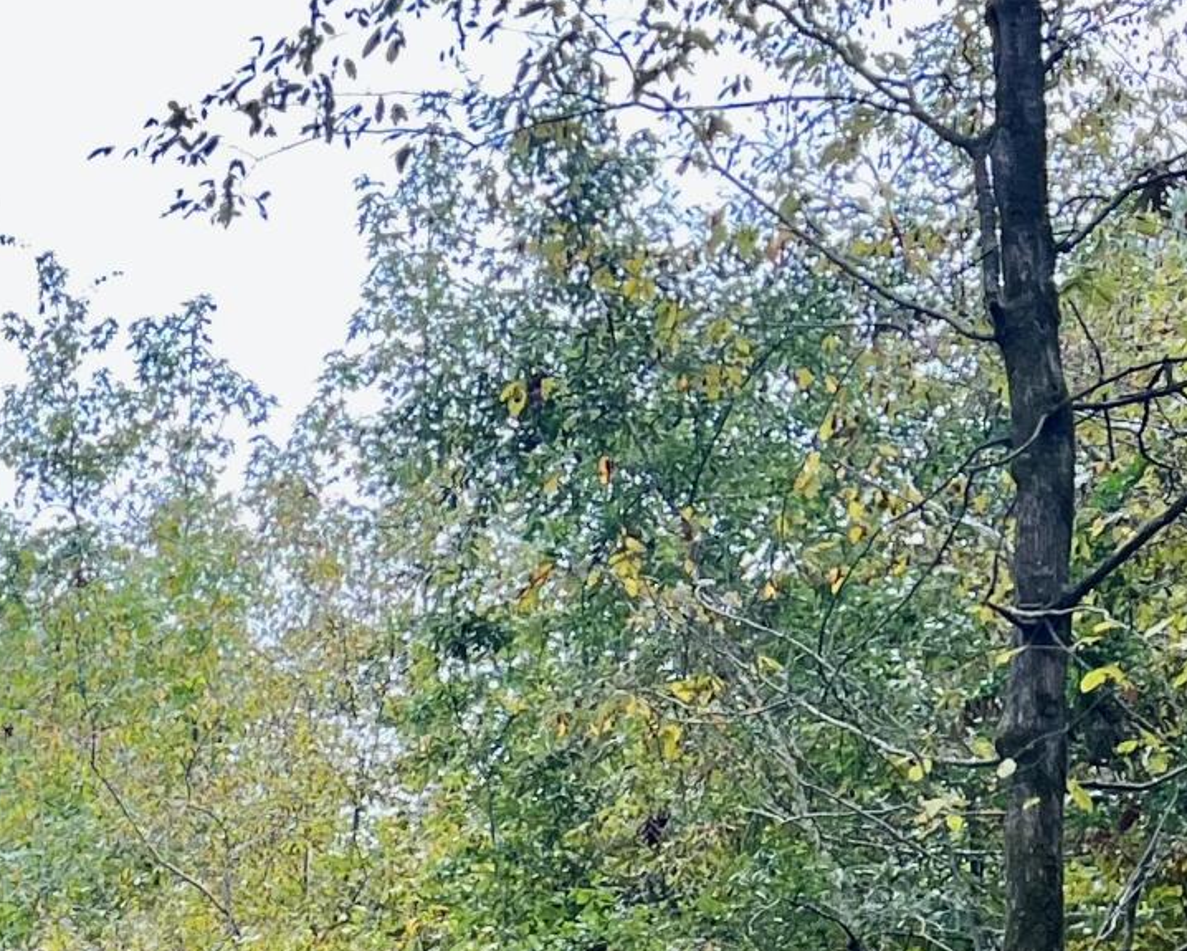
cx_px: -1038
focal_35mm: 106
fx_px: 3725
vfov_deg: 13.1
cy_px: 1723
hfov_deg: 15.3
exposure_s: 1/317
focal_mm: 5.7
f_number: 1.5
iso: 50
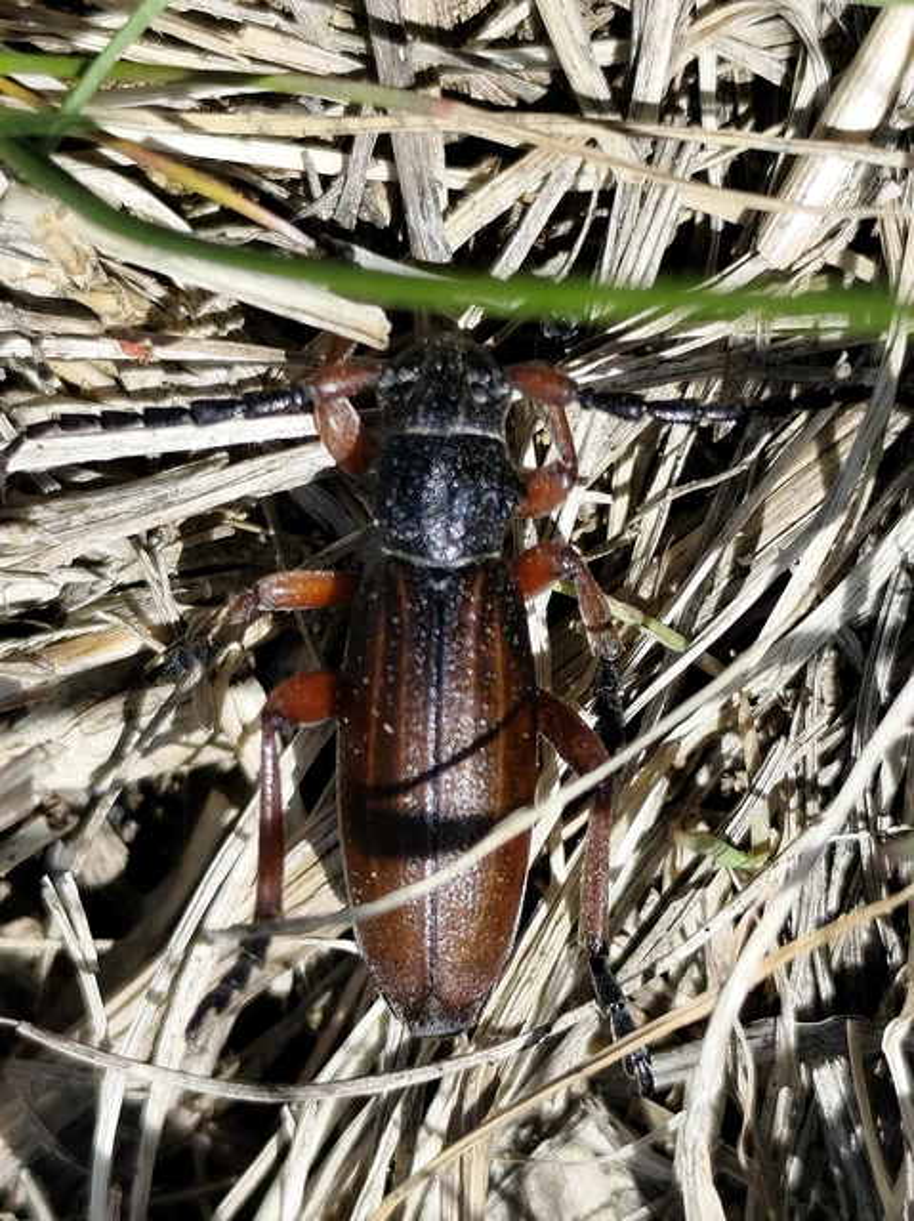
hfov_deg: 16.0
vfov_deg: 21.3
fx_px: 3243
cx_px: 457
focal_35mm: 92
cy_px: 610
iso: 50
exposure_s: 1/912
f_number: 1.65
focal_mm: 6.19
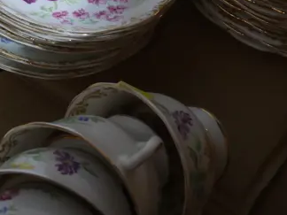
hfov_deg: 13.9
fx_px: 1152
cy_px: -20
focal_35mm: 139
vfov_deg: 10.5
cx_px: -28
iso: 800
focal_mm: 22
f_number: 4.7
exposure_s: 1/60
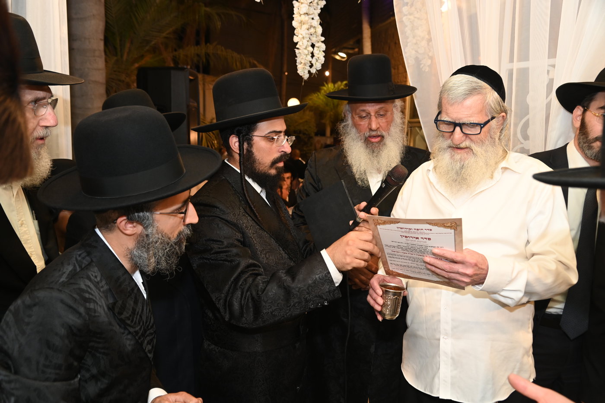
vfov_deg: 42.3
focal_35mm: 31
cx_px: 302
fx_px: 521
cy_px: 202
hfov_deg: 60.3
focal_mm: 31
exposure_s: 1/200
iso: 2000
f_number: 5.6
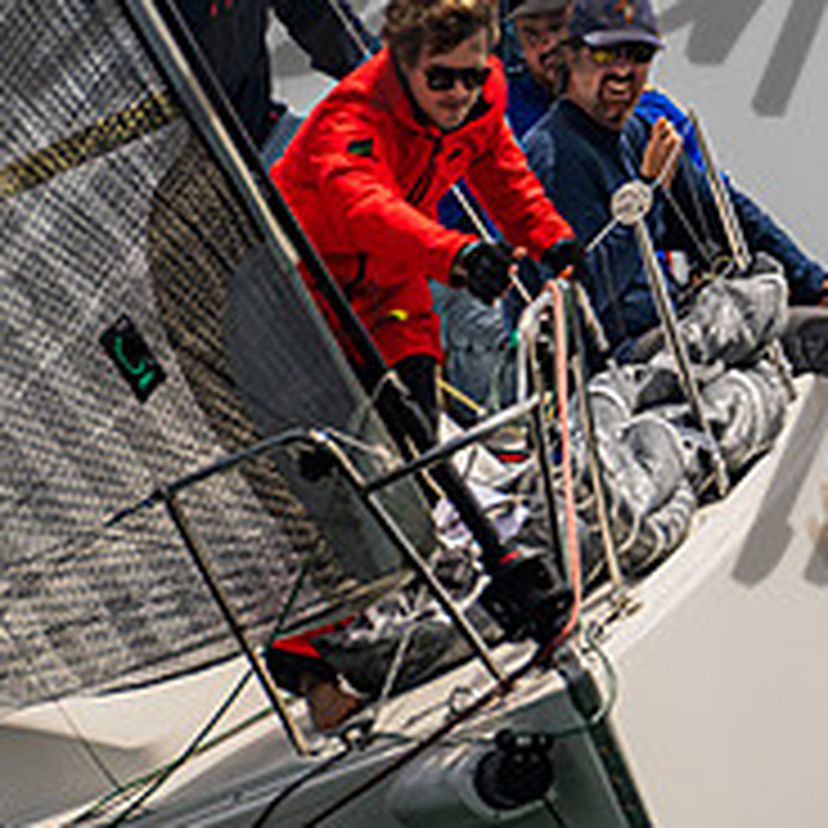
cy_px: -43
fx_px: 32826
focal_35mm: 1213
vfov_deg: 1.4
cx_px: 591
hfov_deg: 1.4
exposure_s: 1/4000
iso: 500
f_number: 8
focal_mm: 400
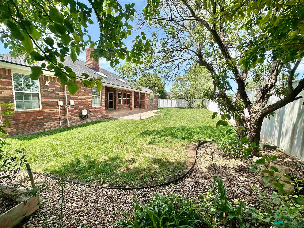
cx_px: 152
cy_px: 114
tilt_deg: -5.3
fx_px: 123
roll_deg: +0.1
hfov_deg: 102.1
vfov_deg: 85.7
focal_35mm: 14
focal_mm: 2.22
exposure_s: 1/917
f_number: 2.2
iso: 40
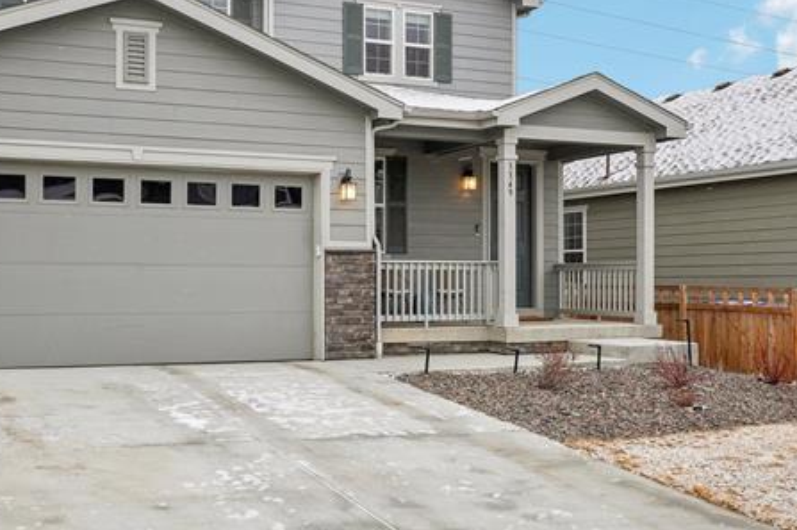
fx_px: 951
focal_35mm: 43
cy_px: 198
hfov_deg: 45.2
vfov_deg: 31.0
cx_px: 316
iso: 100
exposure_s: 1/125
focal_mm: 20
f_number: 8
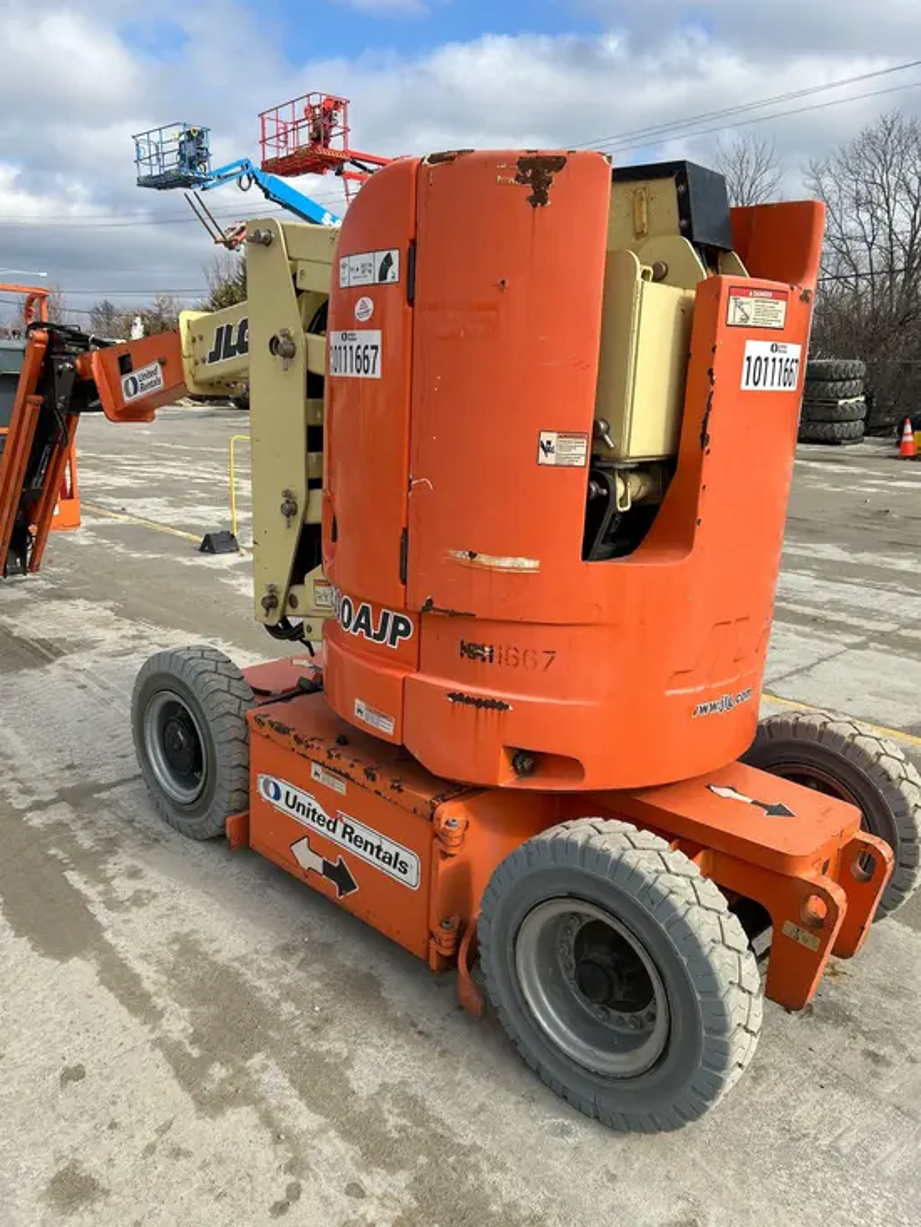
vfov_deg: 67.3
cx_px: 460
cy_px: 614
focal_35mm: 26
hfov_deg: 53.1
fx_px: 922
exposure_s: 1/3356
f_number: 1.5
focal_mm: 5.7
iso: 50
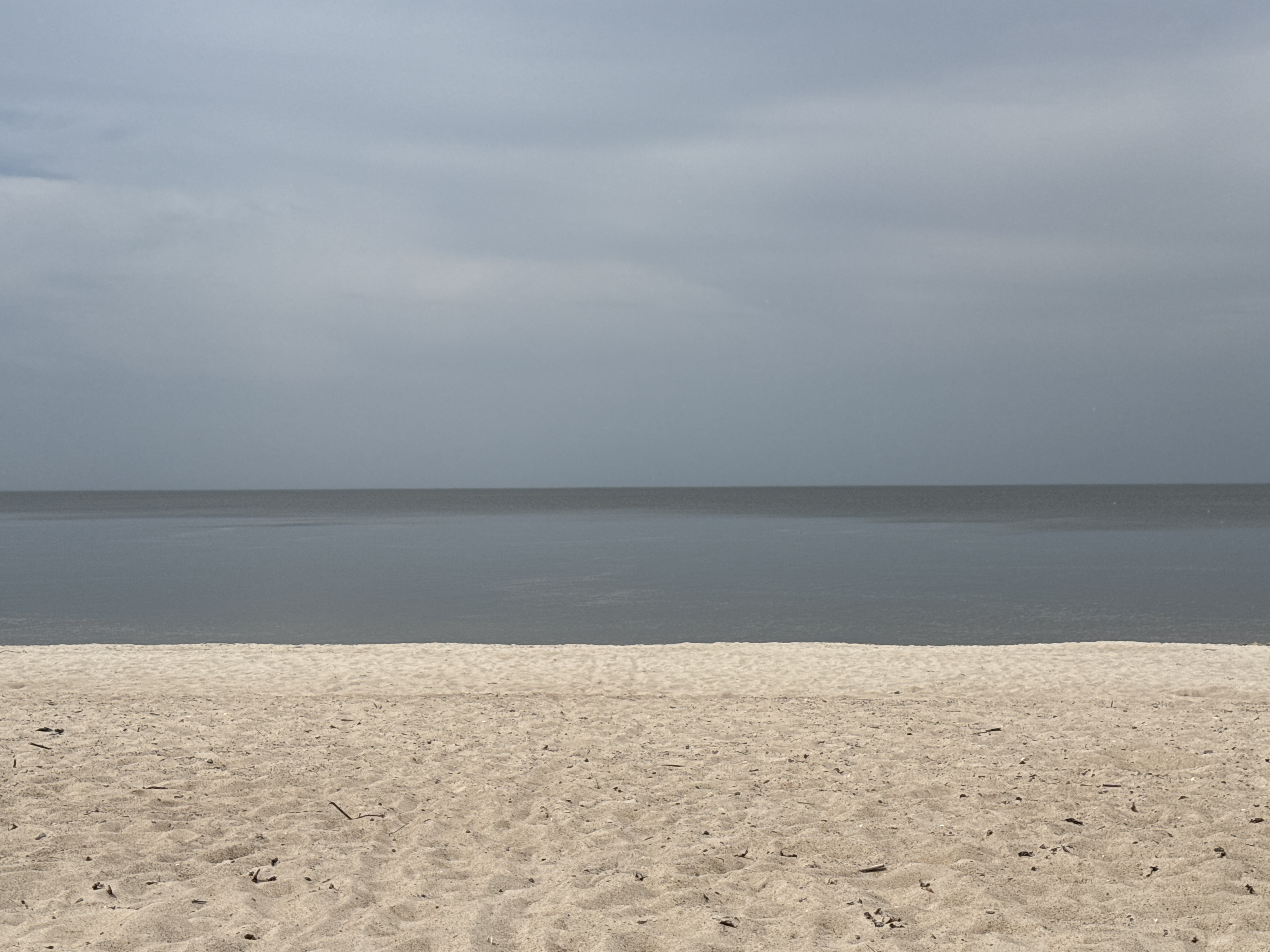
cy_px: 474
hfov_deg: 38.9
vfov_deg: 29.7
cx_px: 643
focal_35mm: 49
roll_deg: -0.1
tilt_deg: +0.8
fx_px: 1798
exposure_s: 1/11364
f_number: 1.78
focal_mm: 6.76
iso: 50
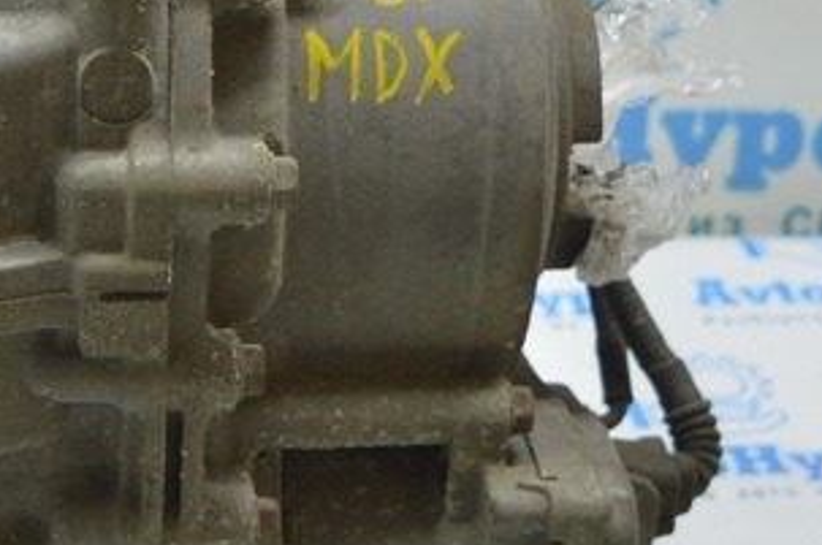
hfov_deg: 17.1
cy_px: 178
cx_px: -46
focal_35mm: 117
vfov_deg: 11.7
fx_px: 2660
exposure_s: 1/60
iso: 400
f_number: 3.8
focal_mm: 23
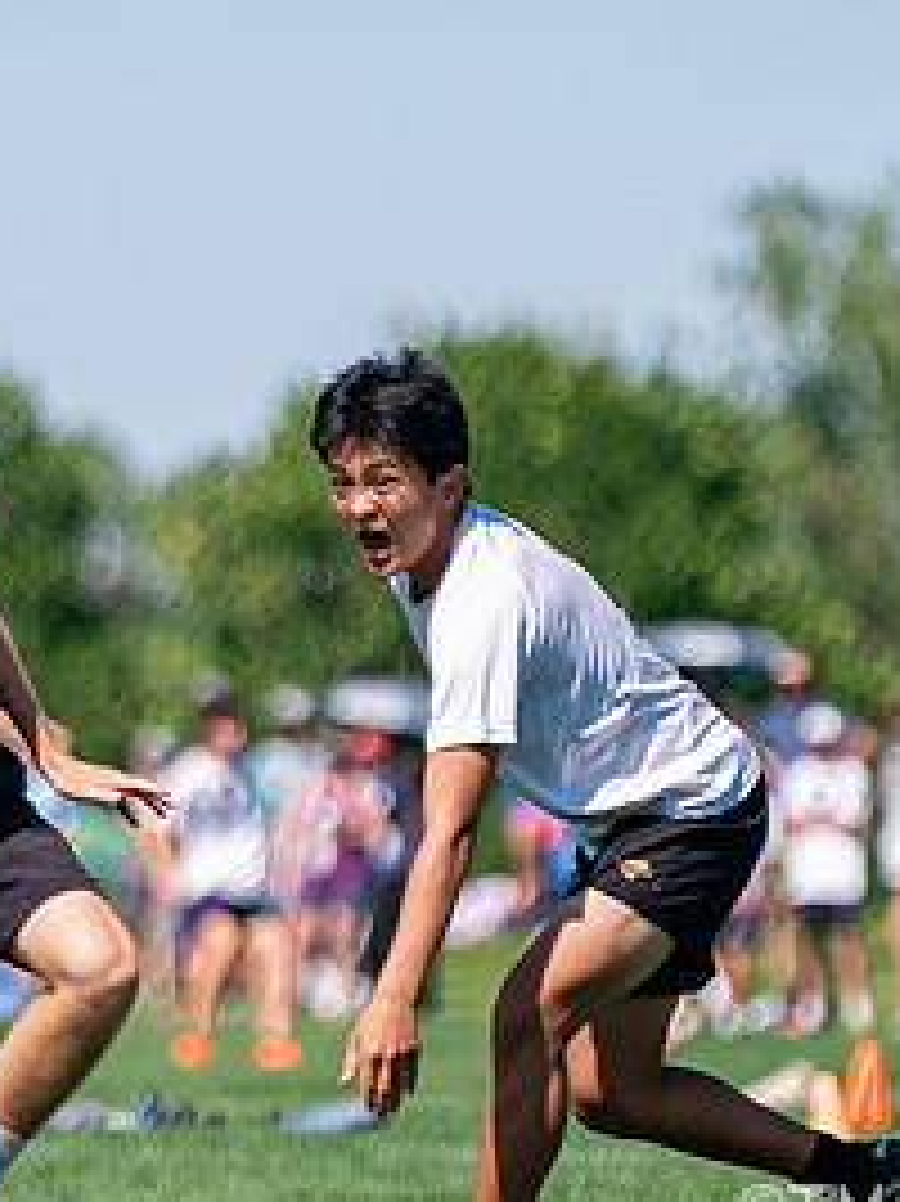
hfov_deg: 1.9
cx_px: 159
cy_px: 737
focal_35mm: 788
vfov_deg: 2.5
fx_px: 27339
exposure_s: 1/12800
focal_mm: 200
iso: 640
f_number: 2.8
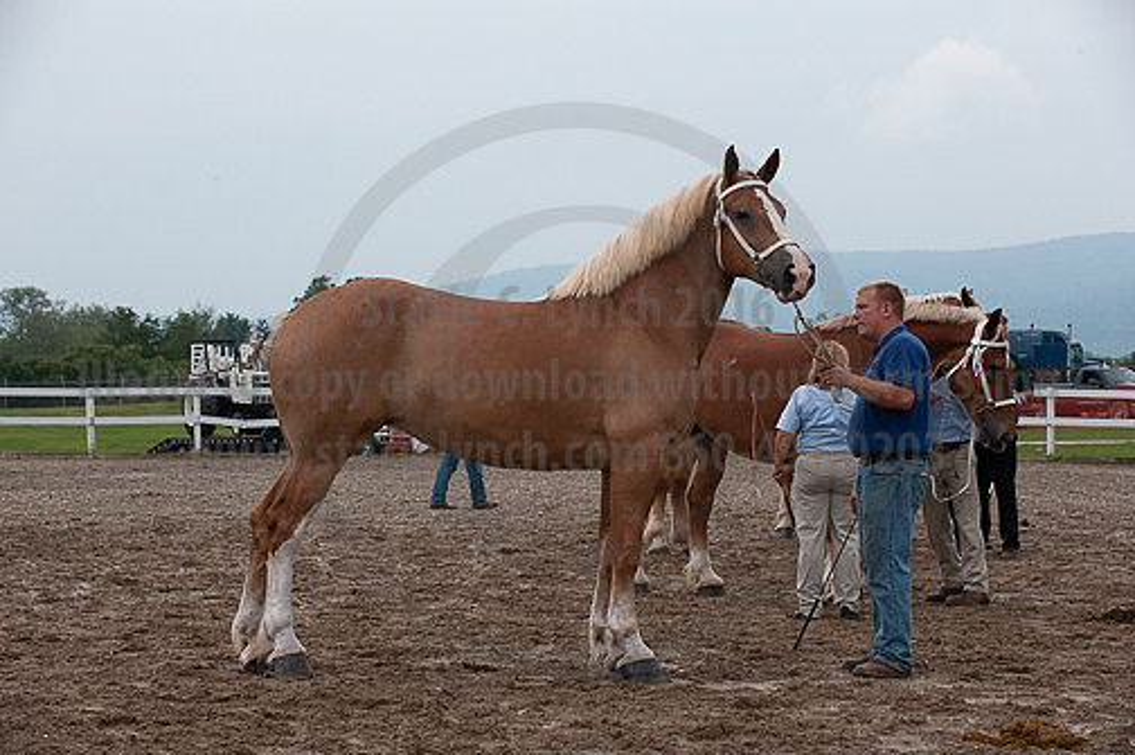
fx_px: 3465
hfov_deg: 18.6
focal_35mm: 110
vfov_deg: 12.4
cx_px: 568
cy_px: 378
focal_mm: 110
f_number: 5.6
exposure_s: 1/1250
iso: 720
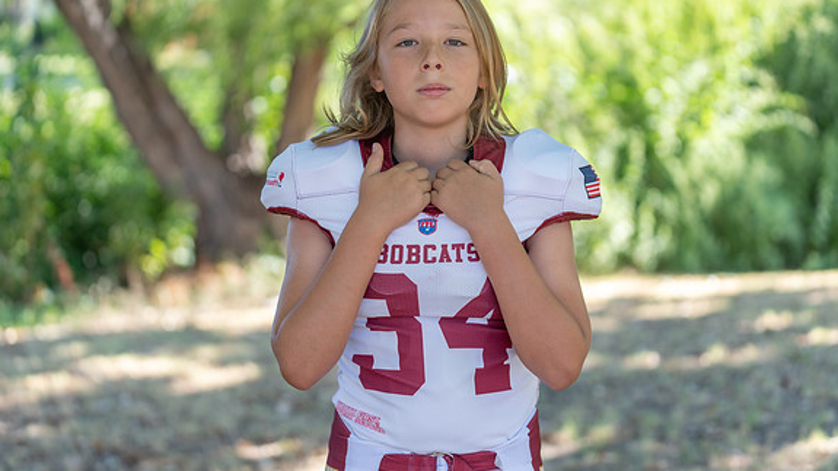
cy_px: 193
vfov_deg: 16.3
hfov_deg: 28.6
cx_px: 420
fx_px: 1644
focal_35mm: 74
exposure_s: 1/320
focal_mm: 70
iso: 200
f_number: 2.8
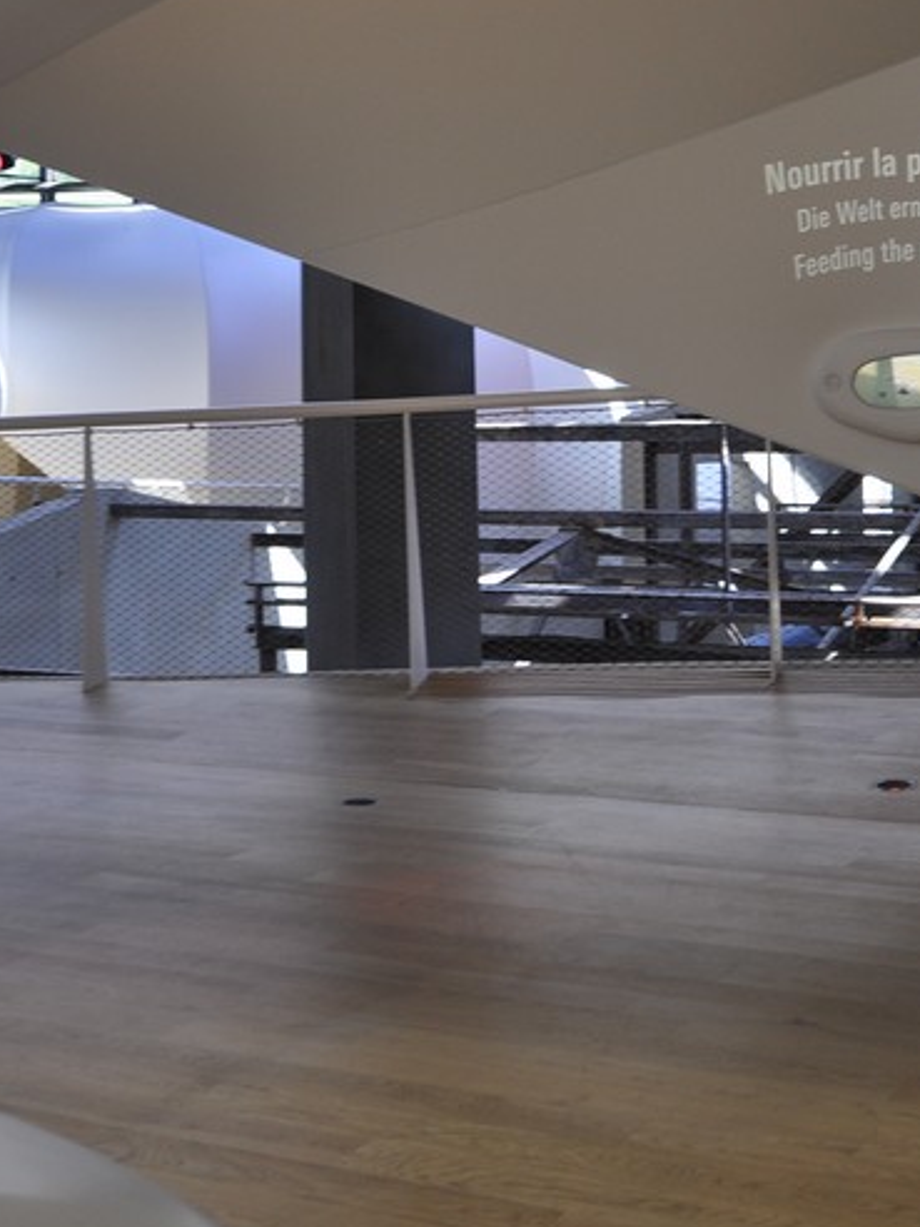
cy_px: 416
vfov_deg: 31.9
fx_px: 2126
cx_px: 558
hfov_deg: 24.4
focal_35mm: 60
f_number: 5.6
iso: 200
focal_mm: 20
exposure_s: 1/100
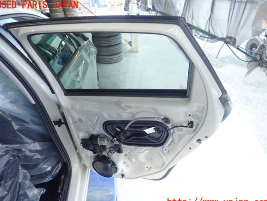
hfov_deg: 67.3
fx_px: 201
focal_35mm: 26
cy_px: 104
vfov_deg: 53.1
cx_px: 133
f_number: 2
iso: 500
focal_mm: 4.5
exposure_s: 1/30
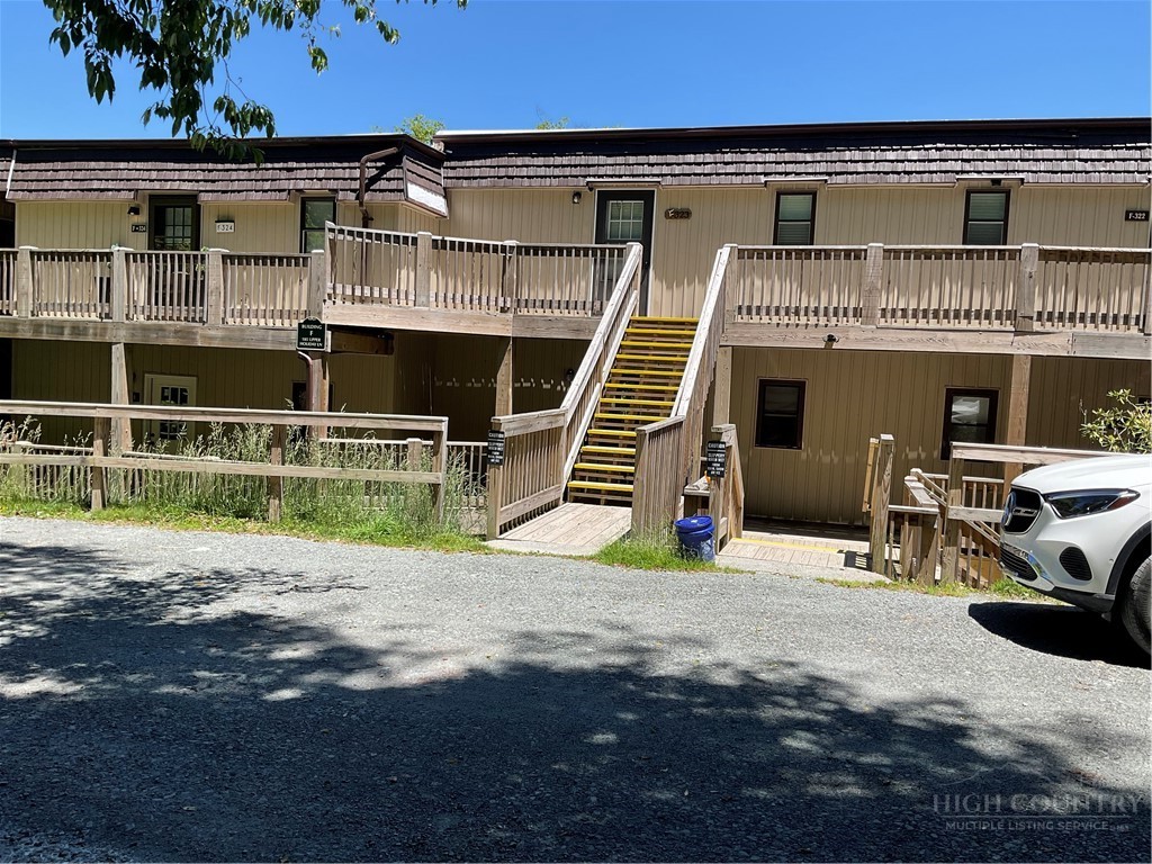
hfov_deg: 61.7
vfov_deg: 48.2
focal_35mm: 29
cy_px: 432
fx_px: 965
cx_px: 576
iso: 16
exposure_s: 1/1168
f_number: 1.8
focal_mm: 3
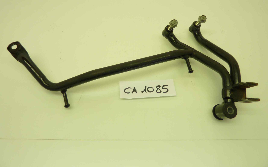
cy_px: 65
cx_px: 135
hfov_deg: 68.4
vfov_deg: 45.7
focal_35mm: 27
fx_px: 197
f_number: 3.3
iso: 80
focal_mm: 4.1
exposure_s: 1/40
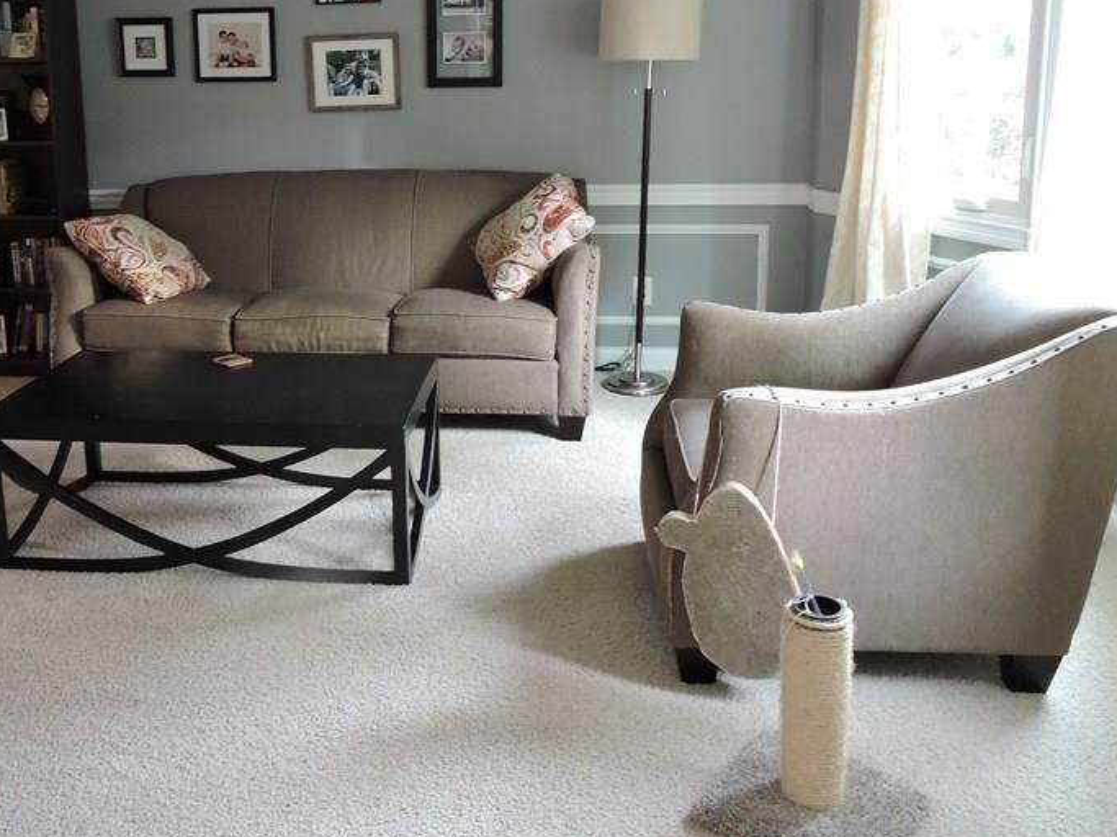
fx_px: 1161
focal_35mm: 36
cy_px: 283
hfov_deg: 50.6
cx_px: 388
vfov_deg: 39.2
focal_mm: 4.3
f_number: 3.3
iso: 400
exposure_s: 1/8
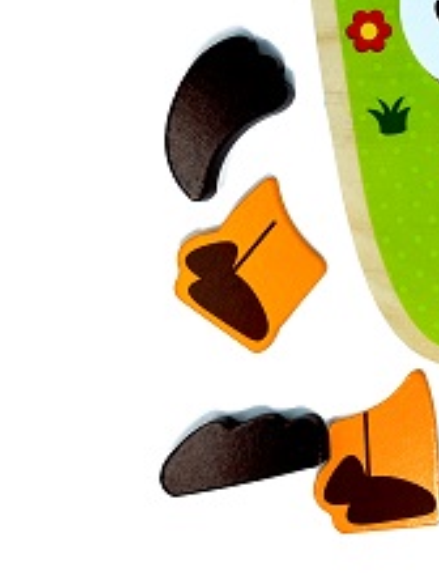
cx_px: 698
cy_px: 173
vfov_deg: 18.1
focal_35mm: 108
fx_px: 1826
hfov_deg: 12.8
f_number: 3.2
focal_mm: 27.7
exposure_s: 1/400
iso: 250
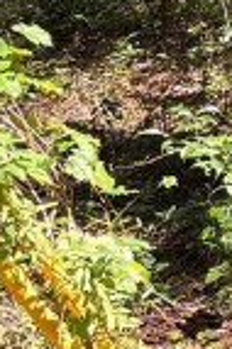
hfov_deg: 5.6
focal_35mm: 194
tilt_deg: -6.2
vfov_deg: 10.3
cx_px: 1089
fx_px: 1880
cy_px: -151
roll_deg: +3.5
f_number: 1.6
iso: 64
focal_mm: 5.96
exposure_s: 1/430
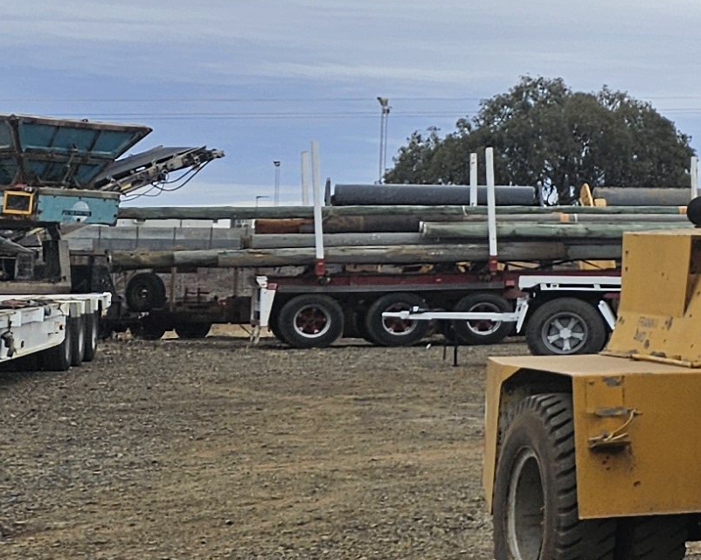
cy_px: 158
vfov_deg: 13.7
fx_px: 2323
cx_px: 1551
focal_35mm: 112
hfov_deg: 13.6
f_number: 1.8
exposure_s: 1/661
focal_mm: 5.4
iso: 25
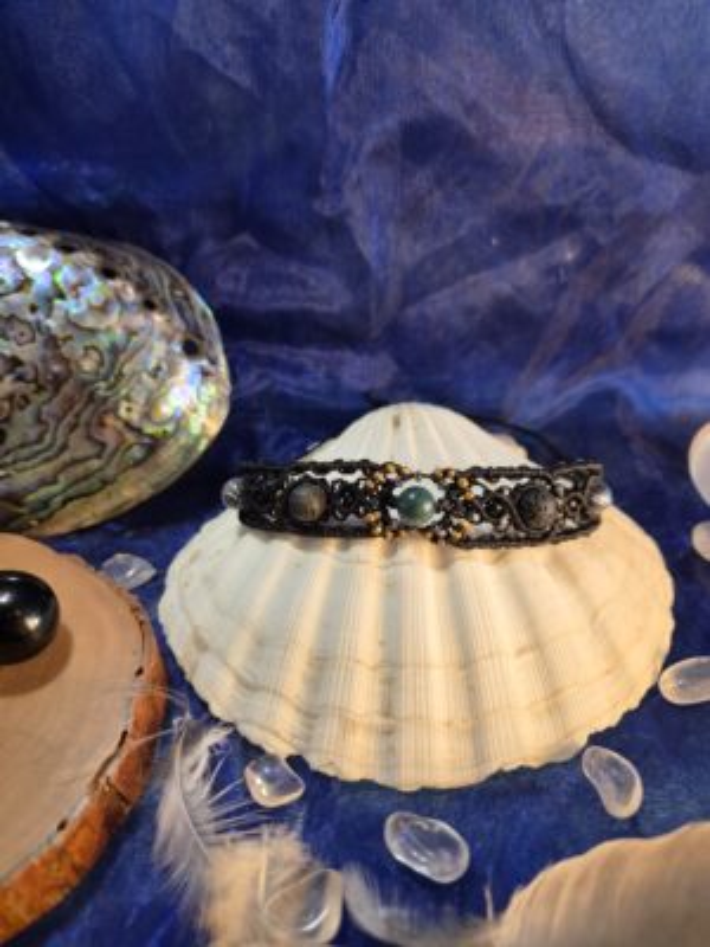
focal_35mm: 23
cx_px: 355
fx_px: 629
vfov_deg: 73.9
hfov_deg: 58.9
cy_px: 474
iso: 320
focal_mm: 5.4
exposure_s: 1/100
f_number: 1.8
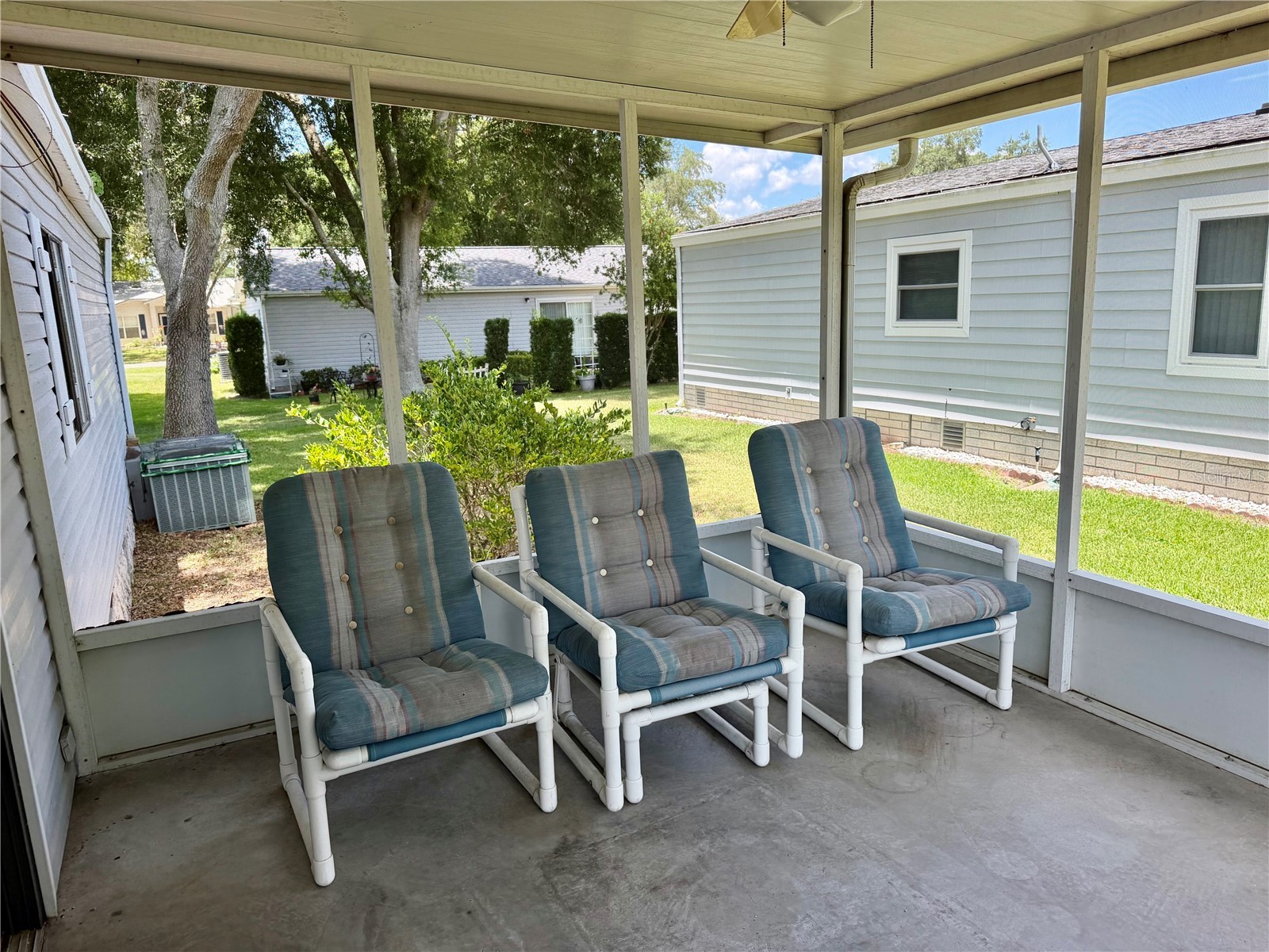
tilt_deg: -12.2
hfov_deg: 71.6
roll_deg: +2.0
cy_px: 476
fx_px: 880
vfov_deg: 56.8
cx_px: 634
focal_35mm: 24
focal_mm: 6.76
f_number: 1.78
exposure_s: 1/878
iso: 100
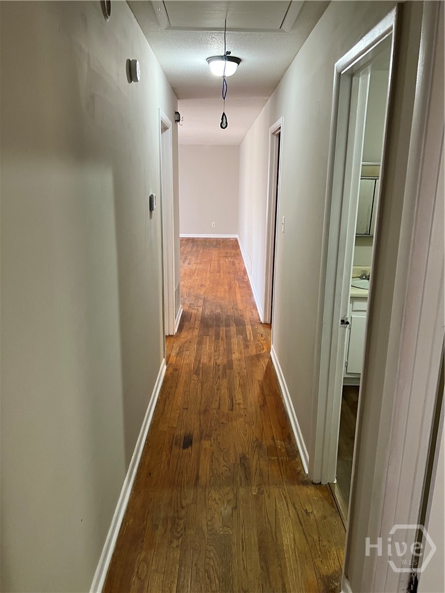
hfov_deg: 53.1
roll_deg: -0.6
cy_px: 296
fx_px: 446
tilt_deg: -13.8
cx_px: 222
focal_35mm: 26
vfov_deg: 67.3
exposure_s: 1/60
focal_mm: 5.7
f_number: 1.5
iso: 160
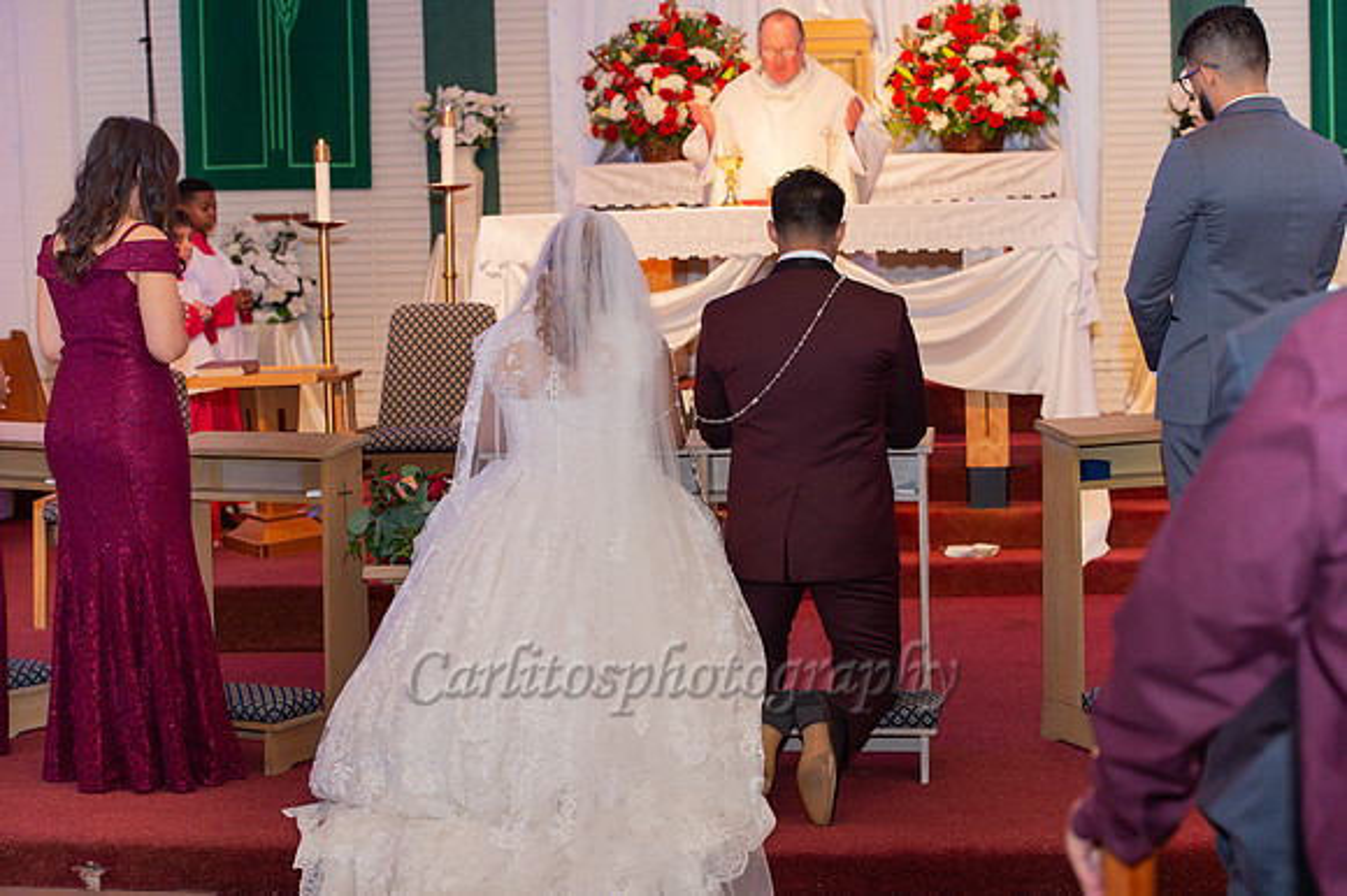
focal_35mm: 70
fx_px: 2618
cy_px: 448
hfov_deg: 28.9
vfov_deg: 19.4
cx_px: 674
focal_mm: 70
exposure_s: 1/60
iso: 1250
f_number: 4.5
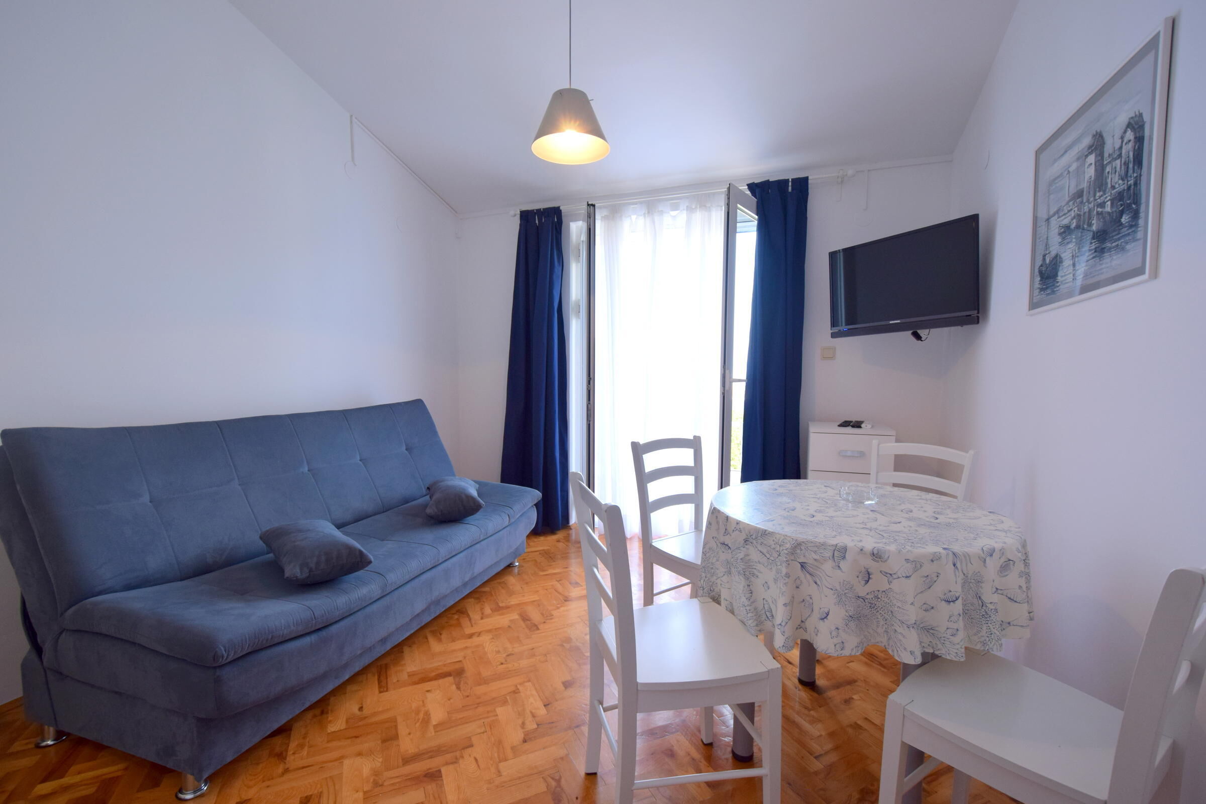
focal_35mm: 15
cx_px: 603
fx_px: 502
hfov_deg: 100.4
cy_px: 402
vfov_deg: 77.3
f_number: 5
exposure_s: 1/100
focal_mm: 10
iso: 400
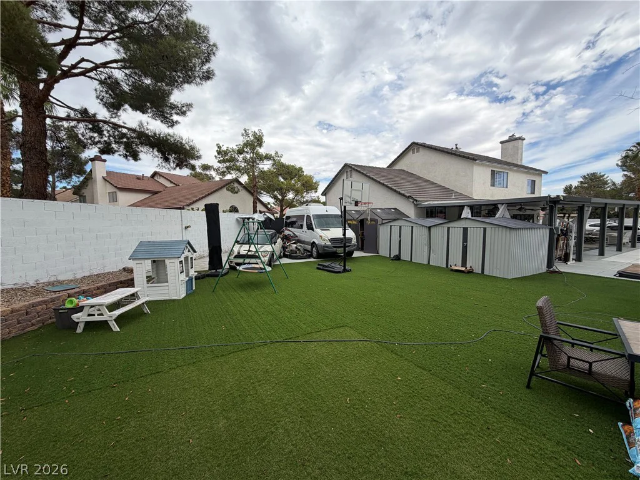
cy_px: 240
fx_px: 259
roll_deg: +1.2
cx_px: 320
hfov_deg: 102.1
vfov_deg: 85.7
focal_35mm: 14
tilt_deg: -4.7
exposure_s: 1/770
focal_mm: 2.22
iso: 25
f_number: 2.2
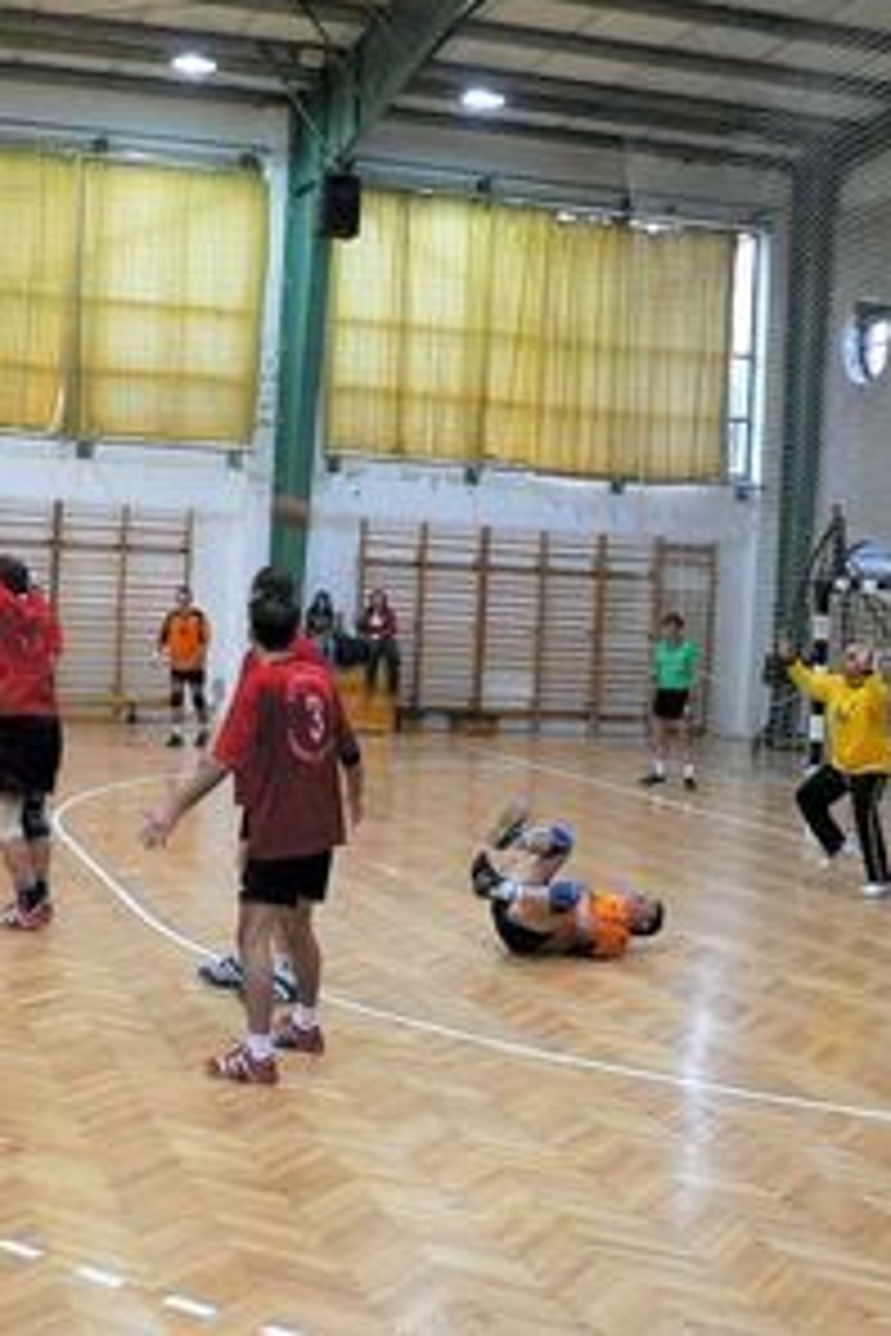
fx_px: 1819
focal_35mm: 49
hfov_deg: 27.5
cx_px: 396
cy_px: 666
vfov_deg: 40.3
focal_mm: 6
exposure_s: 1/60
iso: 400
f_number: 2.8
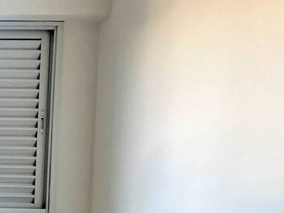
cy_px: 186
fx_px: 459
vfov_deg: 25.4
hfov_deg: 23.6
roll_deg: -0.3
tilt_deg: +1.3
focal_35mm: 56
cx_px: -185
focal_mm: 2.22
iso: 200
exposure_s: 1/99
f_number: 2.2
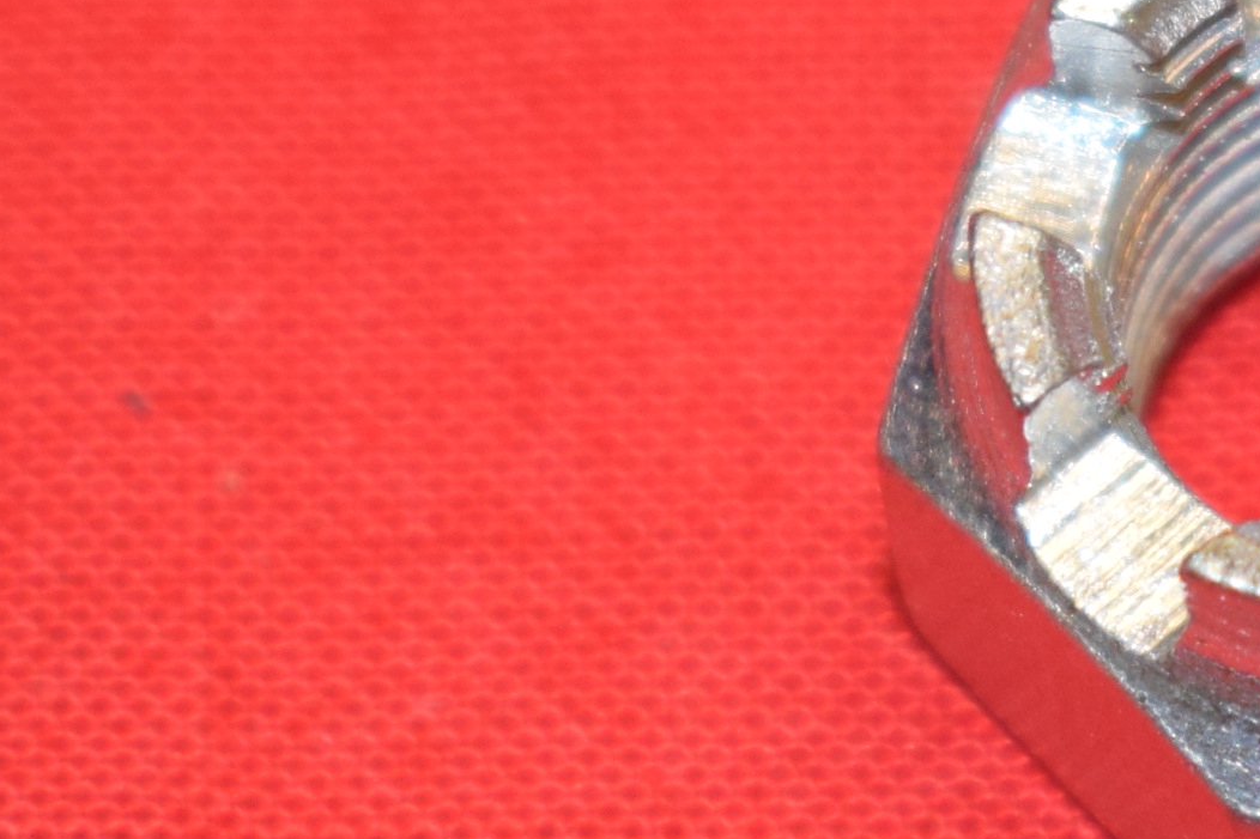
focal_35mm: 295
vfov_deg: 4.7
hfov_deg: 6.9
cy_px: 601
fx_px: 10323
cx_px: 1495
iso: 500
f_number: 5.3
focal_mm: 46
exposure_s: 1/80
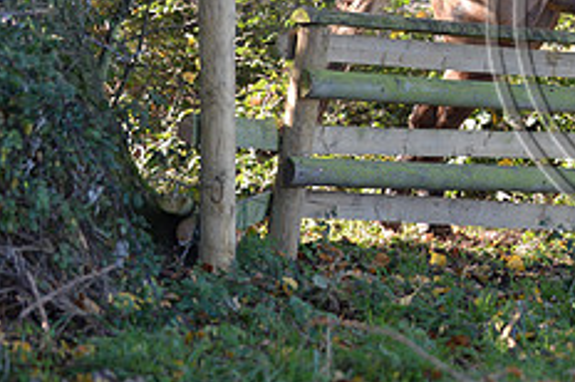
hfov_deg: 11.5
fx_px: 2791
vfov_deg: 7.8
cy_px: -22
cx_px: 714
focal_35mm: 175
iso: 1000
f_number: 2.8
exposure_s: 1/1000
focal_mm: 70
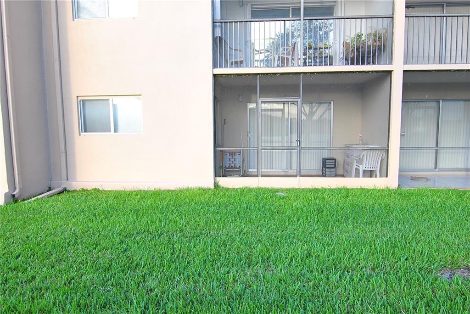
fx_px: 274
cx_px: 235
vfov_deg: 59.6
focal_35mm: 21
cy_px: 157
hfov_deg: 81.2
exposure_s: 1/40
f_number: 7.1
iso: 200
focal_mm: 14
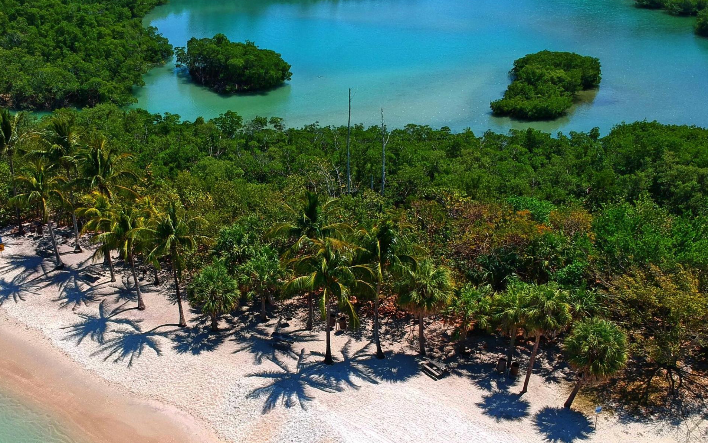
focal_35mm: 40
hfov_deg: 49.0
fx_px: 772
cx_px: 283
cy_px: 271
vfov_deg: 31.9
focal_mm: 4.49
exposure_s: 1/1600
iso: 100
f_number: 2.6
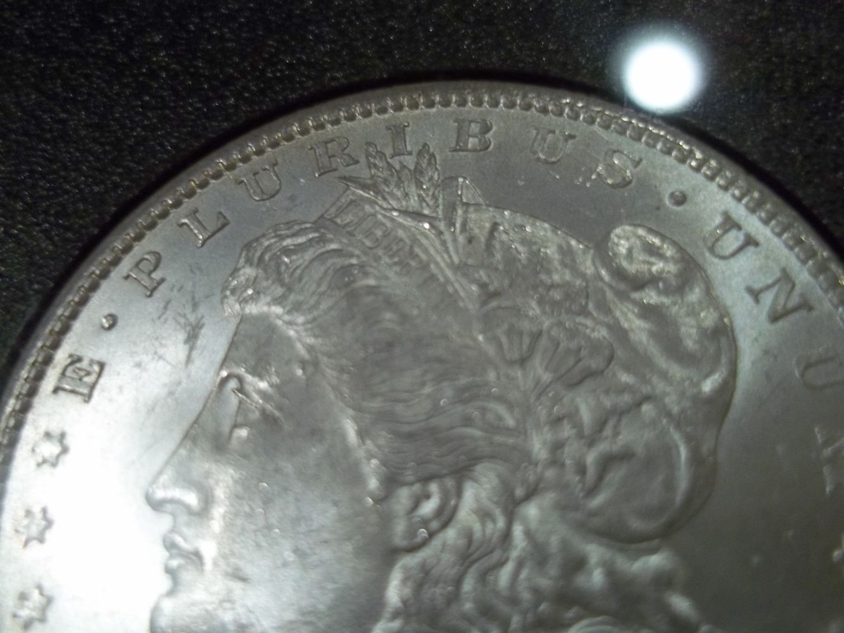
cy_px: 316
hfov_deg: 51.4
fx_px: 878
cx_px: 422
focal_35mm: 36
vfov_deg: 39.7
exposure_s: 1/30
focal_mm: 6.5
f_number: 3.1
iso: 92
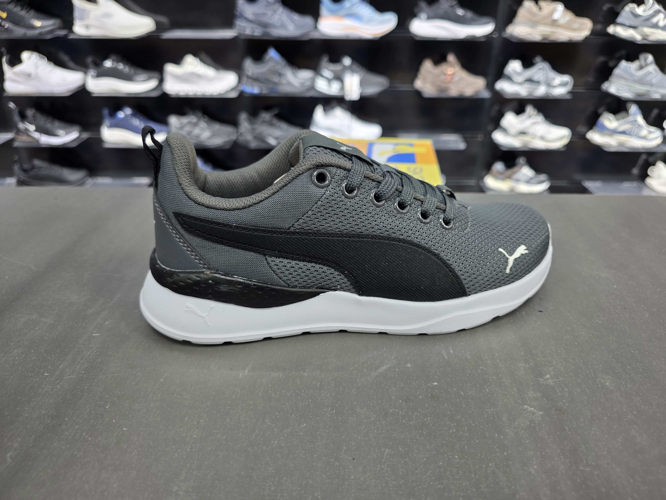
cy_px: 250
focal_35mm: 23
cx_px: 333
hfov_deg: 73.9
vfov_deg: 58.9
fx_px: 443
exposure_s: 1/100
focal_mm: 6.3
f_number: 1.7
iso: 160
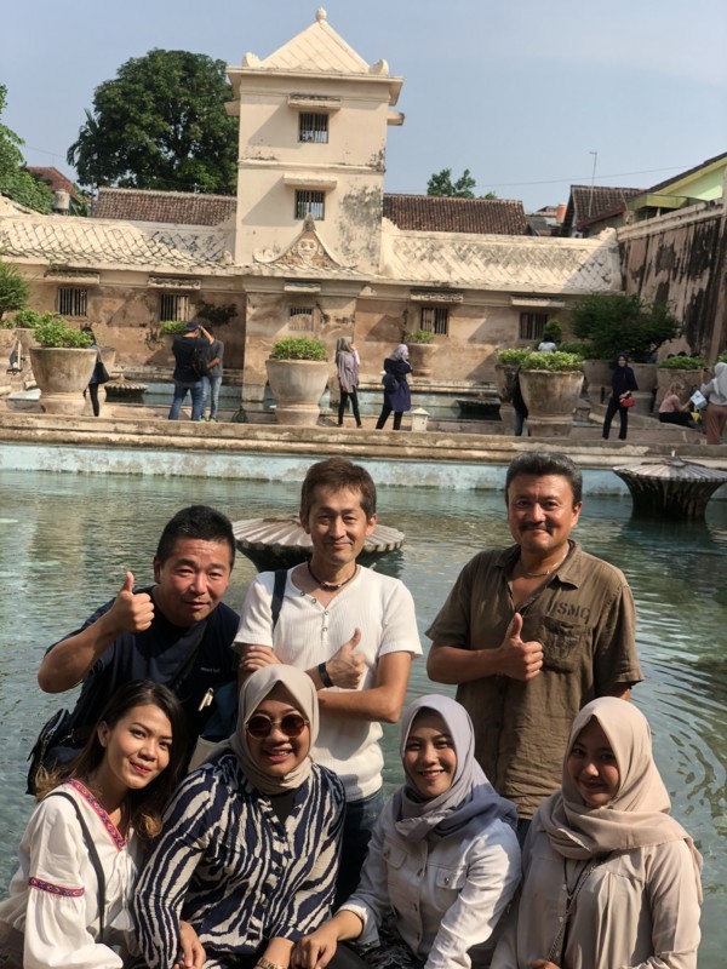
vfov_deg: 36.8
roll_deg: -2.8
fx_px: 1456
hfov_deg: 28.0
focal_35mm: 52
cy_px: 484
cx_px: 364
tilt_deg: -5.0
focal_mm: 6
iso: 16
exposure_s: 1/505
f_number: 2.4
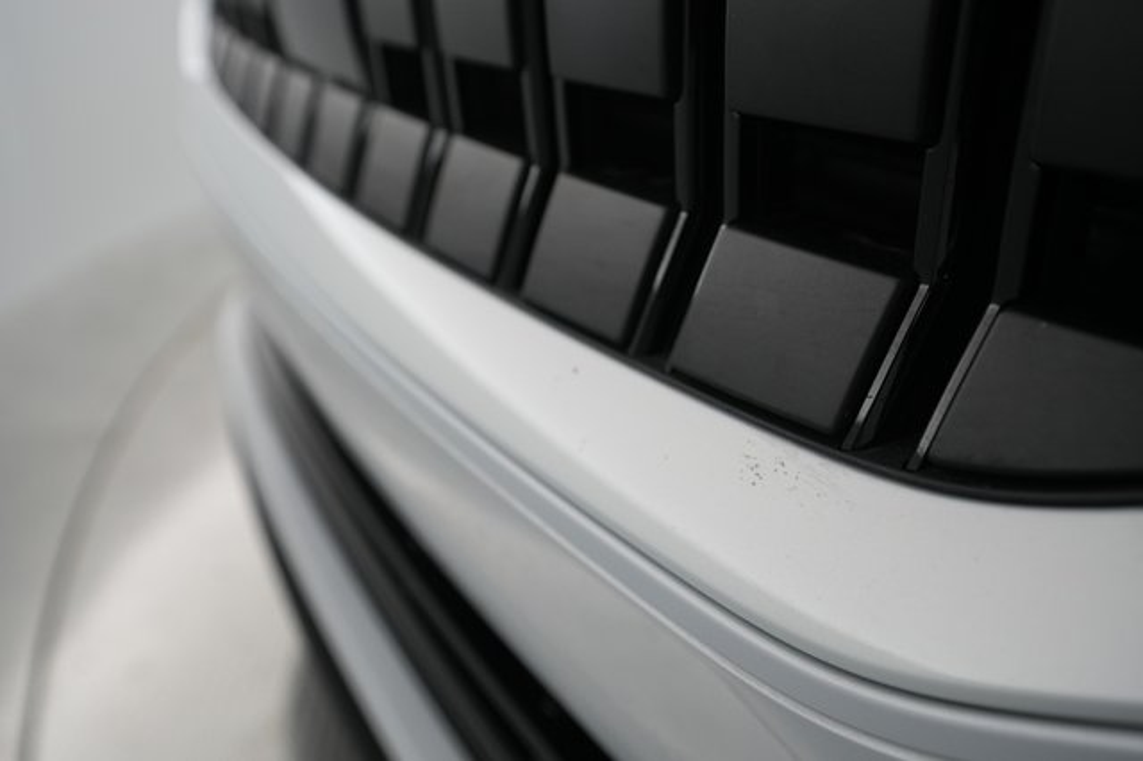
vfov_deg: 46.4
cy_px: 380
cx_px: 572
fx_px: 889
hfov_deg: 65.5
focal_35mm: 28
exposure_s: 1/100
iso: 1600
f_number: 4.5
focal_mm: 28
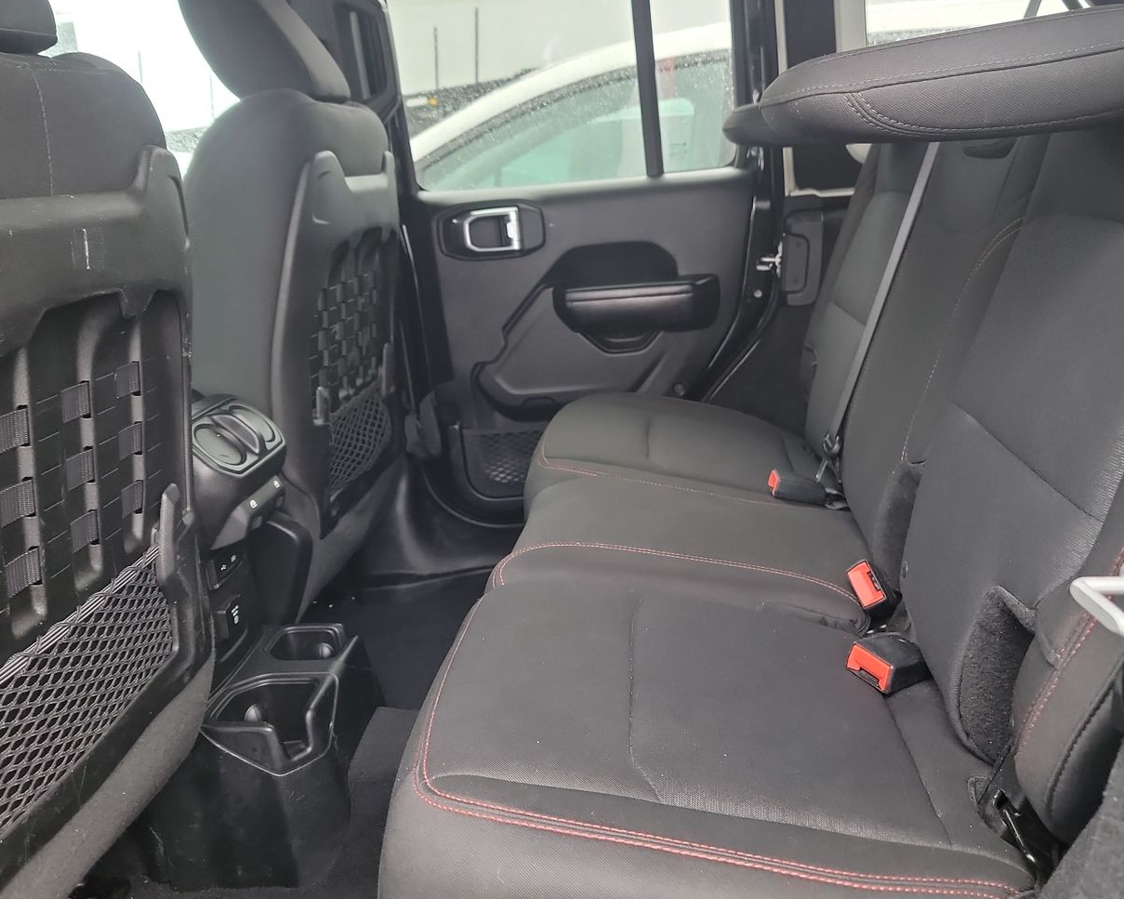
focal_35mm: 31
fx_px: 1031
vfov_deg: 47.0
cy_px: 389
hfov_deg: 56.7
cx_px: 678
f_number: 1.8
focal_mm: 6.7
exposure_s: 1/59
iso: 596
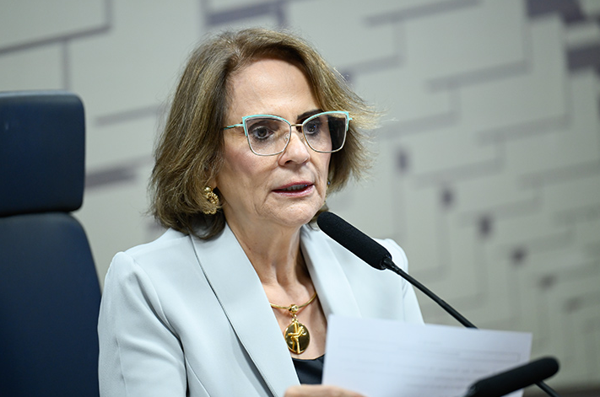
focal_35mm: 242
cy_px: 203
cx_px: 266
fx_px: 4025
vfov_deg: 5.7
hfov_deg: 8.5
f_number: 2.8
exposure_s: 1/160
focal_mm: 200
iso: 1250
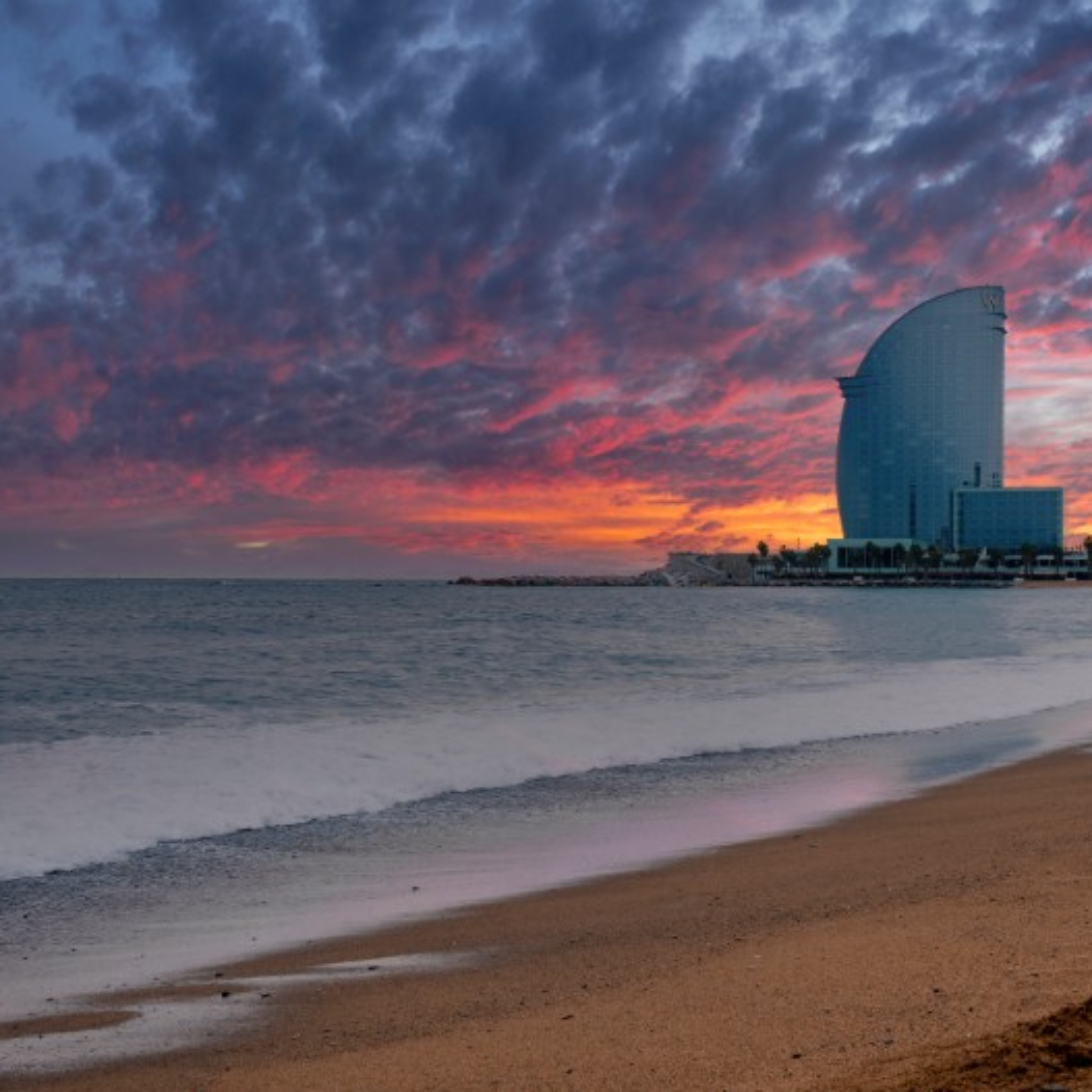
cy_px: 545
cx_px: 541
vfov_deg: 34.7
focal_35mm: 49
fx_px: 1749
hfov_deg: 34.7
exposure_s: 1/160
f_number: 11
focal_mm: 38
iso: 250
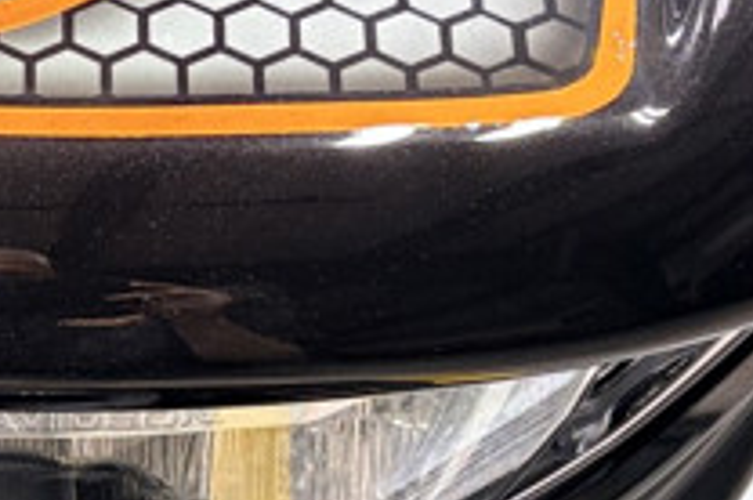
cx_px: -67
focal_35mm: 139
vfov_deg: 9.6
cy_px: 732
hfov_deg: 14.5
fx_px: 2903
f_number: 1.6
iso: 80
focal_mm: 5.96
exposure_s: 1/120
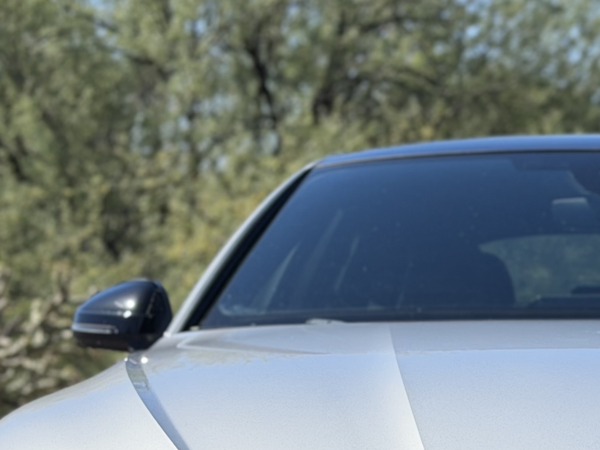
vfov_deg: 11.2
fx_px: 2253
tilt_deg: -9.3
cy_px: 528
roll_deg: -0.6
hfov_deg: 14.9
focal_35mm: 130
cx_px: 625
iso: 100
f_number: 1.78
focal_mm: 6.76
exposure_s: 1/6024
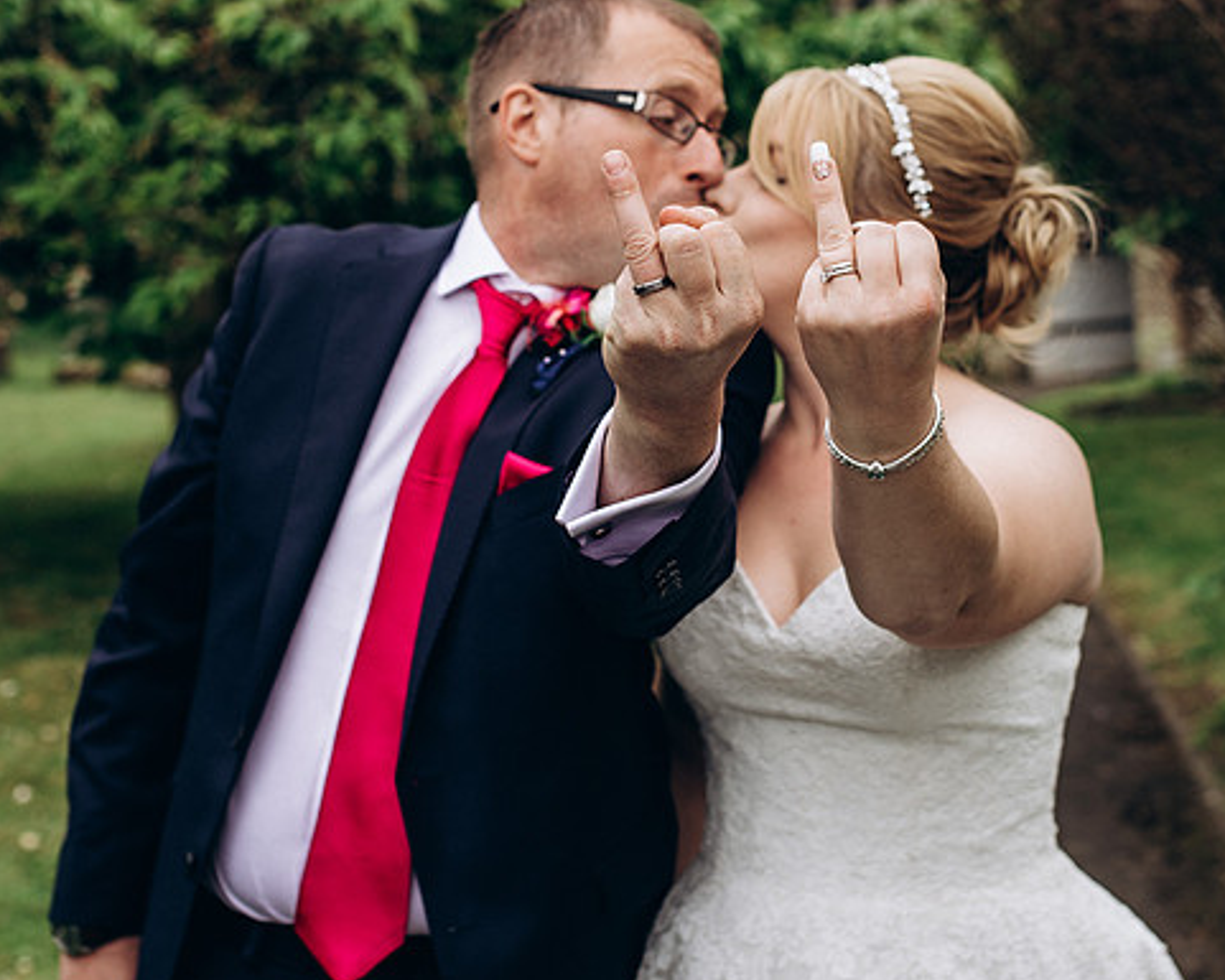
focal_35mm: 66
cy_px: 284
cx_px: 701
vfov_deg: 23.0
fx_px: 2393
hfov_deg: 28.7
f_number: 3.2
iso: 100
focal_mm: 35
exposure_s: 1/800
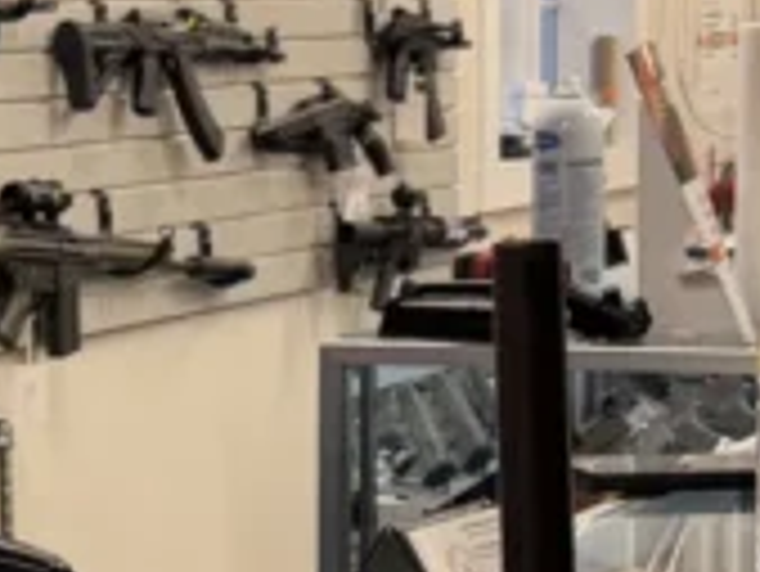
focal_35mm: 145
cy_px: 405
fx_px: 3186
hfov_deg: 12.2
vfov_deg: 10.2
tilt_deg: -6.1
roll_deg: +2.4
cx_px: -702
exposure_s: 1/120
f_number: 1.78
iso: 125
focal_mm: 6.76
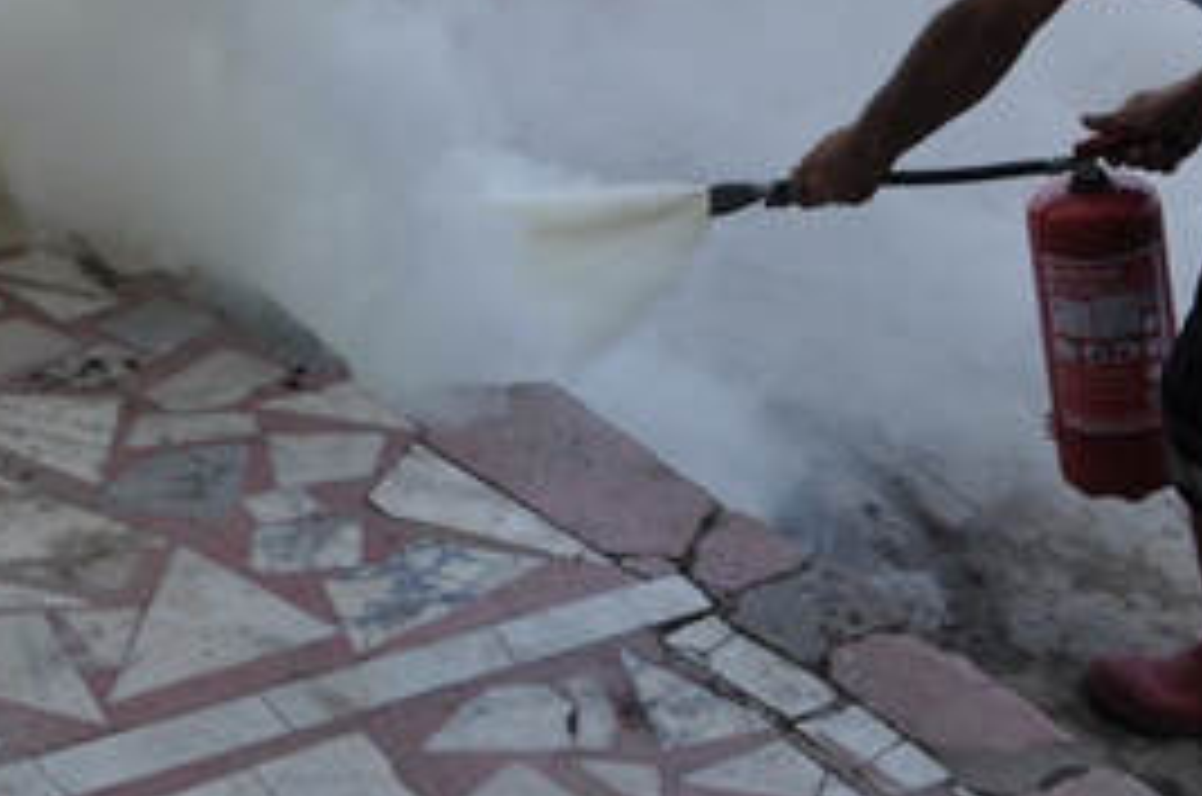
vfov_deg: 16.2
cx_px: 189
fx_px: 2700
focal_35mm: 81
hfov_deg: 24.6
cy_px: -124
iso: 200
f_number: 11
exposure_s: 1/125
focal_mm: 18
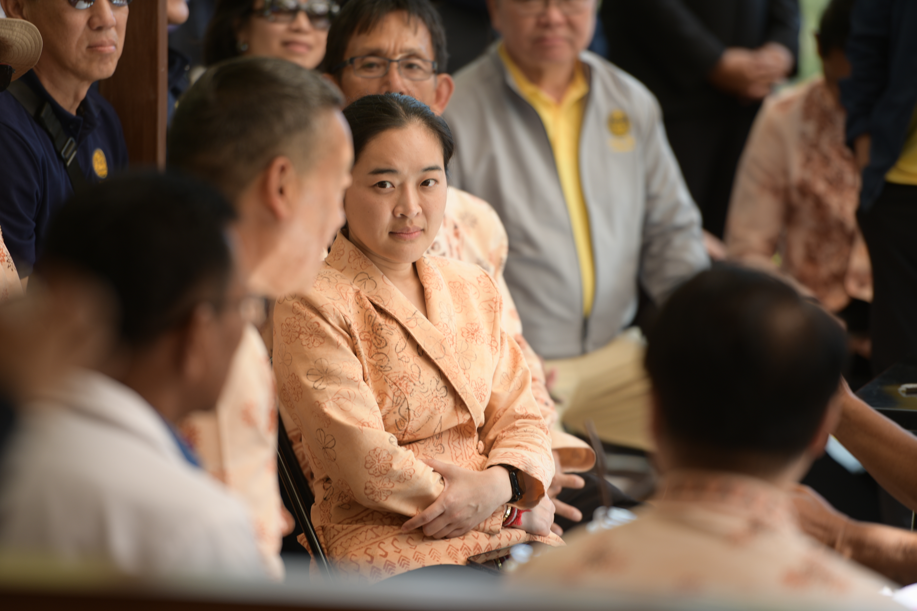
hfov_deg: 10.3
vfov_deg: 6.9
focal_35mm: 200
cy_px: 306
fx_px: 5094
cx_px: 458
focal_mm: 200
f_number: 2.8
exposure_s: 1/200
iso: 100
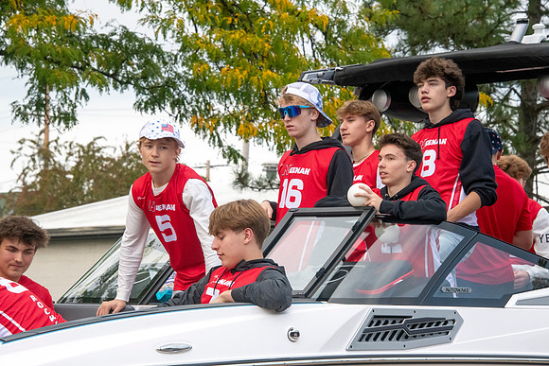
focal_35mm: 145
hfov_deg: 14.2
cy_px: 183
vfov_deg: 9.5
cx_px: 274
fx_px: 2212
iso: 3200
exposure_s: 1/640
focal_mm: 145
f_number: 11
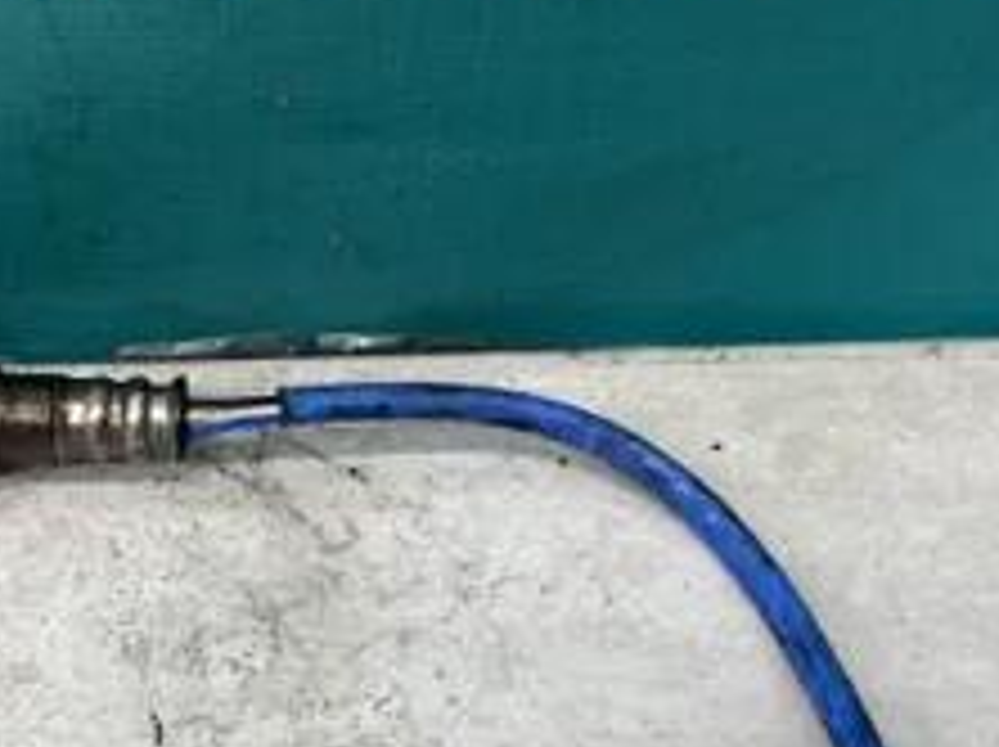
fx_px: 2162
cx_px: 180
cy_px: 504
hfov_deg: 25.5
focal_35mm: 75
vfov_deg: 19.5
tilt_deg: -47.8
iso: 100
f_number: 1.8
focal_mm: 4.25
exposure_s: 1/100
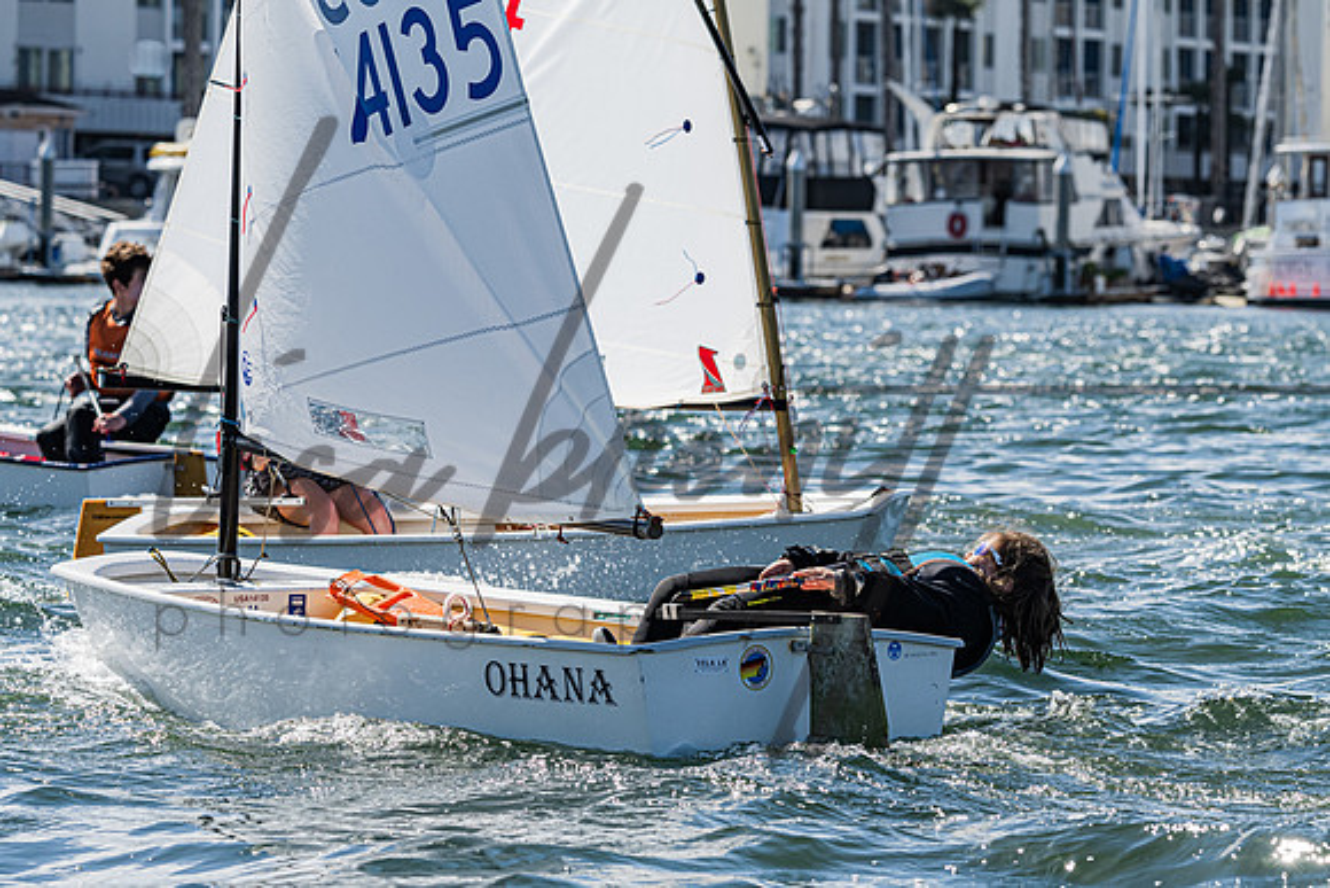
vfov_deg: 6.4
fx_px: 7994
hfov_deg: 9.5
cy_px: 600
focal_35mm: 216
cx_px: 899
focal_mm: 160
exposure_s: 1/1000
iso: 320
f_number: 8
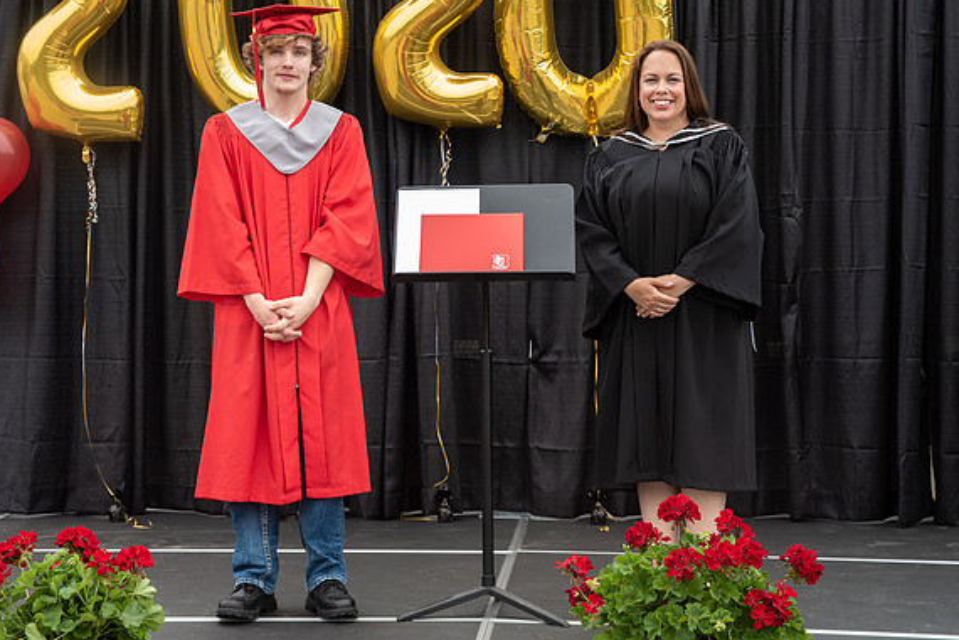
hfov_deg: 30.5
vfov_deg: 20.6
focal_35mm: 66
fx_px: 1758
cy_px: 264
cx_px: 409
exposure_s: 1/320
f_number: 5.6
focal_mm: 56
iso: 500
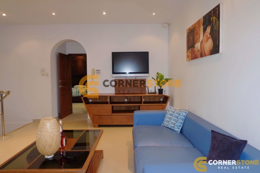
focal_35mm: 24
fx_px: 173
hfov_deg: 73.7
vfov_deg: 53.1
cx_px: 130
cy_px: 86
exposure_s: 1/30
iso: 200
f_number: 3.5
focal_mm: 16
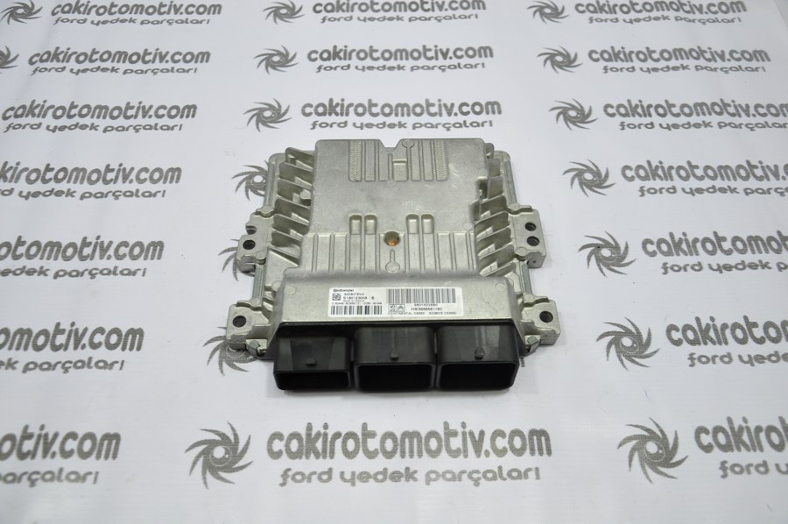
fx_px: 722
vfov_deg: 39.9
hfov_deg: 57.3
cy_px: 262
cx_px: 394
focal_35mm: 33
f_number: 4.5
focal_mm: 22
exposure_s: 1/40
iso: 200
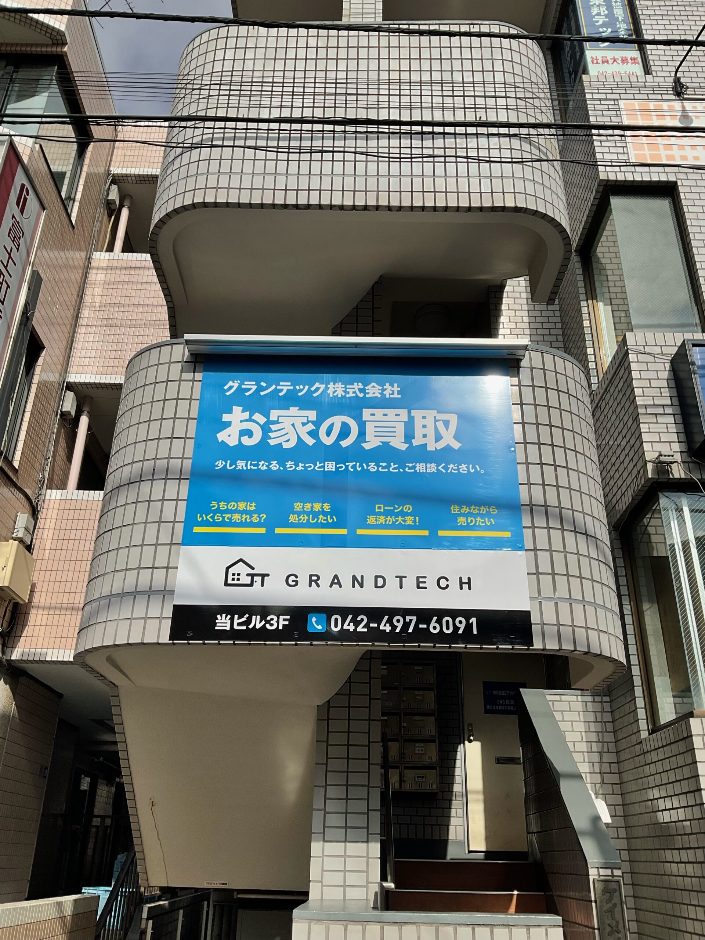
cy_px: 470
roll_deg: -0.6
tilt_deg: +25.9
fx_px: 787
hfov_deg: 48.2
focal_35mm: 29
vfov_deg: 61.7
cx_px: 352
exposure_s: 1/4405
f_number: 1.8
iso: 16
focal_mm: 3
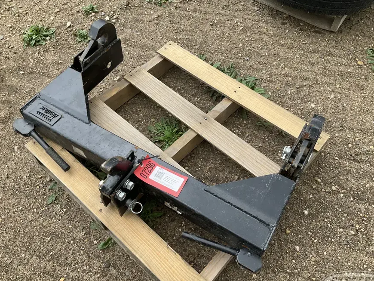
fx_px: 346
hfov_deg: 56.8
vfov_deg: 44.2
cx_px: 191
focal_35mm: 32
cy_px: 145
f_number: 1.8
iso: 20
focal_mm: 3
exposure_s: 1/243
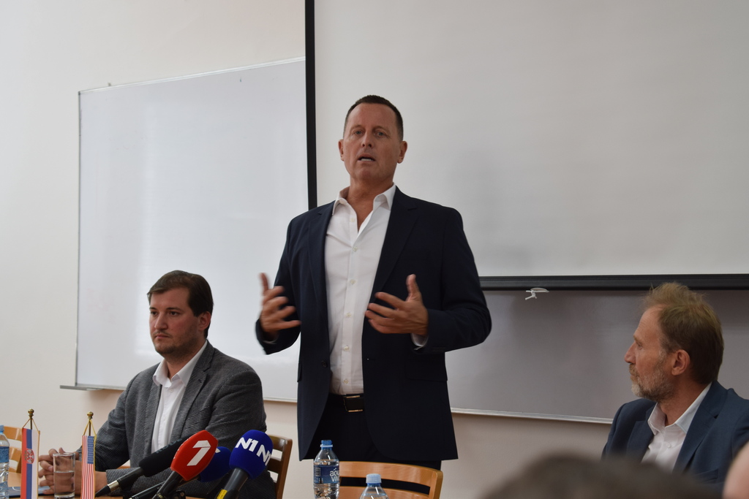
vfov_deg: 16.6
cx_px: 374
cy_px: 250
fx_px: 1717
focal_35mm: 82
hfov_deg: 24.6
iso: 320
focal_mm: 55
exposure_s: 1/20
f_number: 5.6
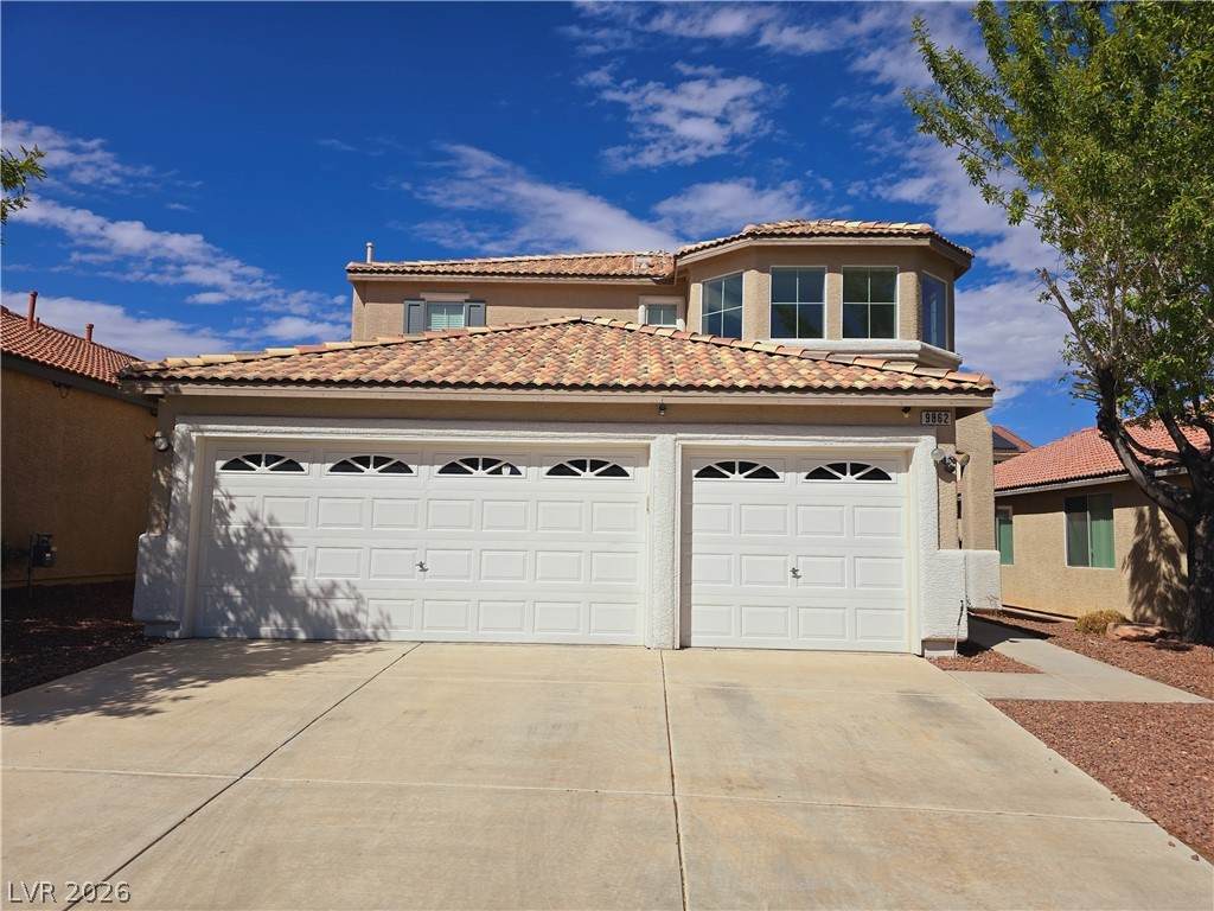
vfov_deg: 58.9
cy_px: 456
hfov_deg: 73.9
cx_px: 607
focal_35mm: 23
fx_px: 807
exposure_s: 1/2054
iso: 12
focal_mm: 6.3
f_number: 1.7
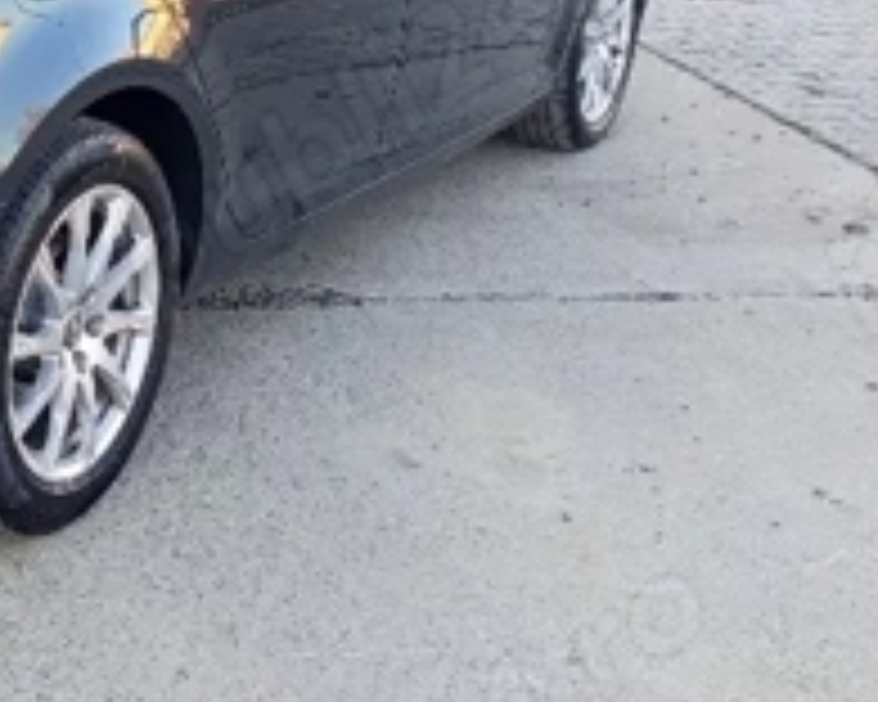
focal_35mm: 72
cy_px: 108
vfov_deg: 20.9
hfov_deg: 24.5
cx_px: -108
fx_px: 1871
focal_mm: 5.24
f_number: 1.7
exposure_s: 1/101
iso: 123
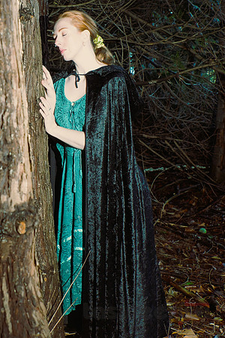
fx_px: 337
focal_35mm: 36
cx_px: 112
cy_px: 169
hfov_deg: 36.9
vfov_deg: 53.1
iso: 400
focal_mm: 24
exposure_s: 1/60
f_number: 5.6
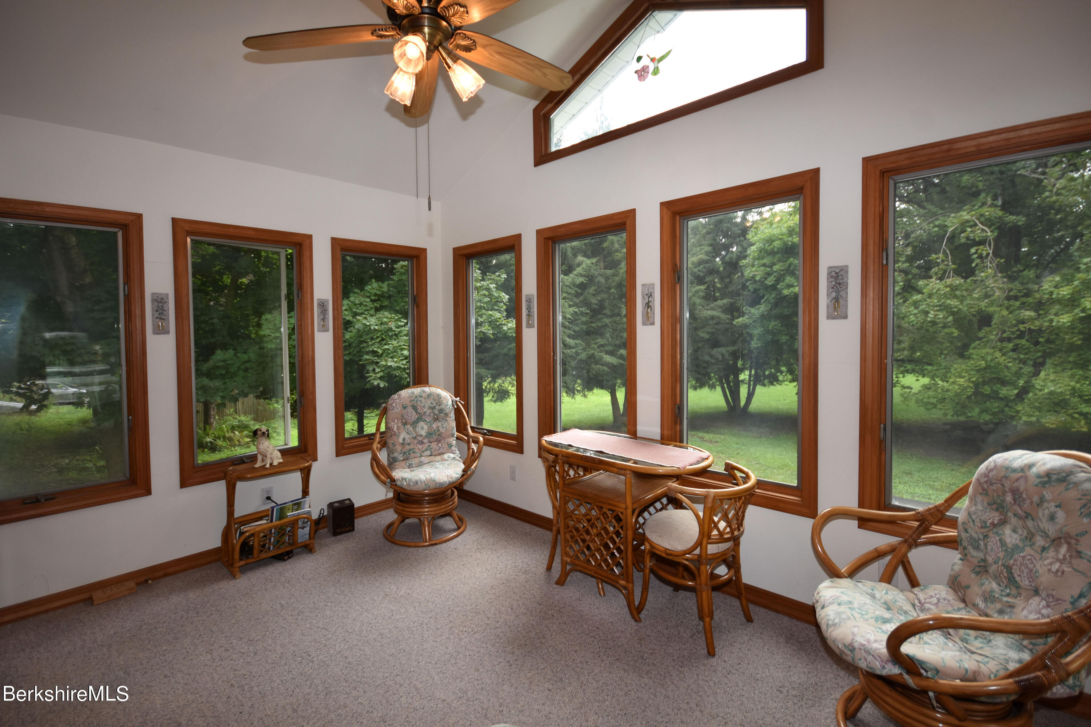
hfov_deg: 100.4
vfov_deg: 77.3
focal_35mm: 15
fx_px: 455
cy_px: 364
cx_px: 546
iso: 250
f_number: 4
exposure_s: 1/60
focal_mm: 10
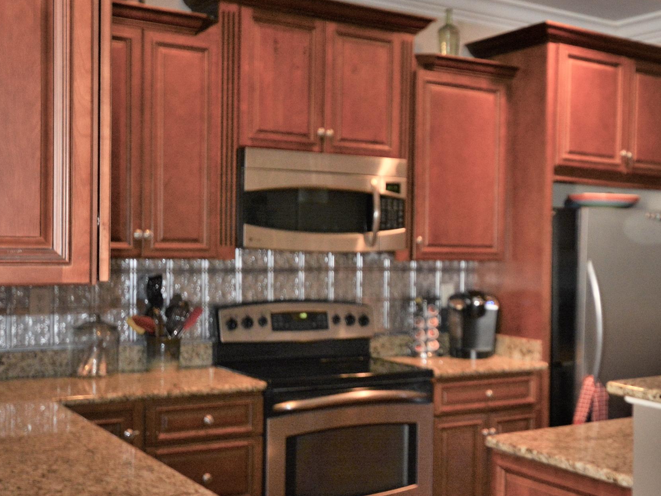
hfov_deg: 35.6
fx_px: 993
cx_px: 533
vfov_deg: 28.0
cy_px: 275
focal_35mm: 52
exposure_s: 1/60
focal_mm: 20
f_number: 3.5
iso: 800
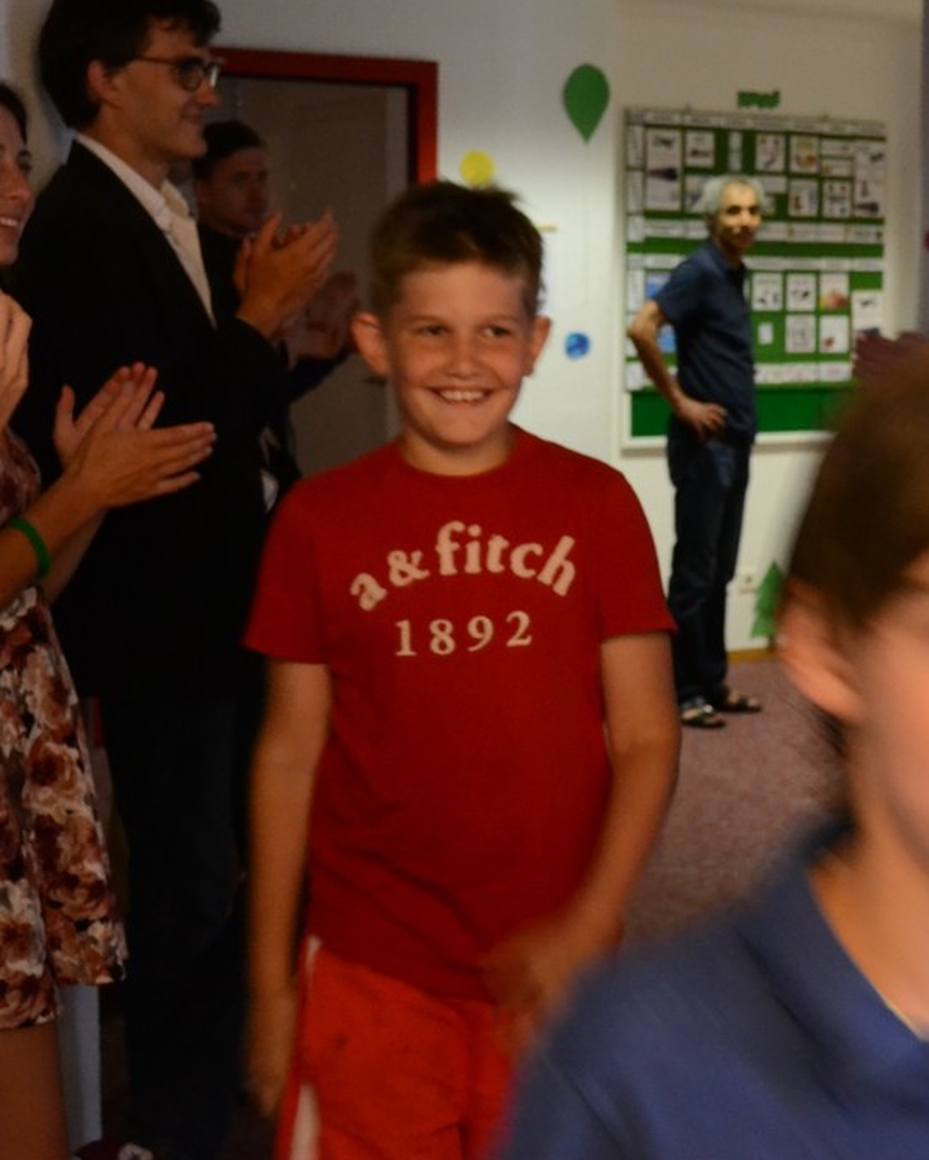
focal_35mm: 68
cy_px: 579
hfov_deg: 22.3
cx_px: 671
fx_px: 2335
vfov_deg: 27.9
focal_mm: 32
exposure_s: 1/30
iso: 2800
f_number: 6.3
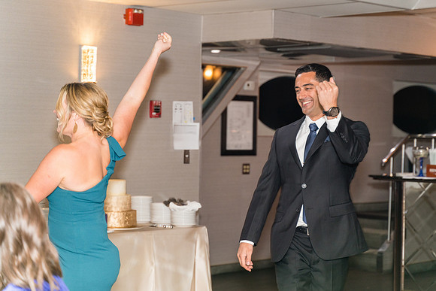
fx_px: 1023
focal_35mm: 84
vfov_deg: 16.2
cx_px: 246
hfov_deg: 24.0
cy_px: 127
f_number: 2.8
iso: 1000
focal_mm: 75
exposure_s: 1/250
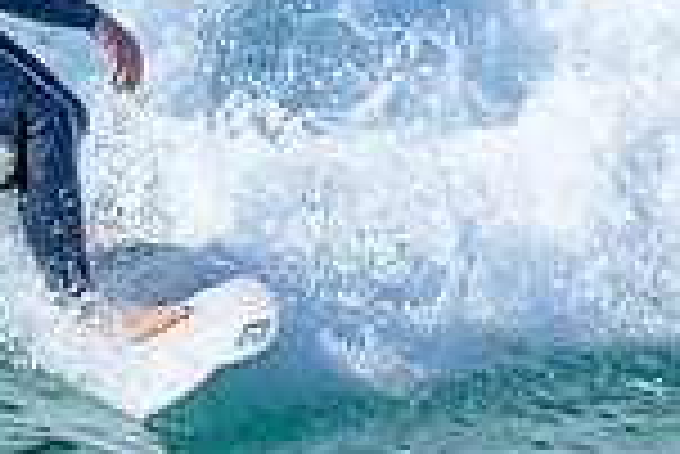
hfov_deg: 0.5
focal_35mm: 4209
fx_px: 79578
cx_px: -356
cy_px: -112
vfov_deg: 0.3
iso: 280
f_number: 6.3
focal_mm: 800
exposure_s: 1/2000
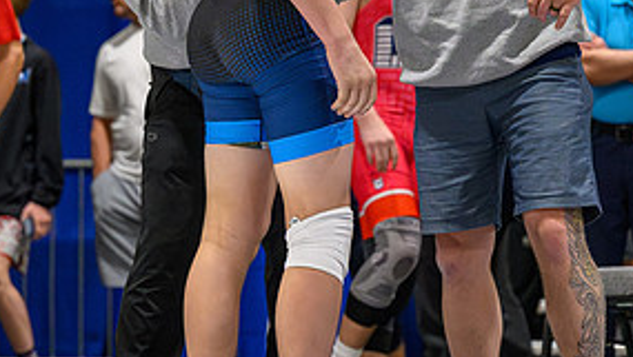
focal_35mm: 256
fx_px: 4301
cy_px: 70
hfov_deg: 8.4
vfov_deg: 4.8
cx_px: 323
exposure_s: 1/640
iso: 8000
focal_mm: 87
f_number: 2.8
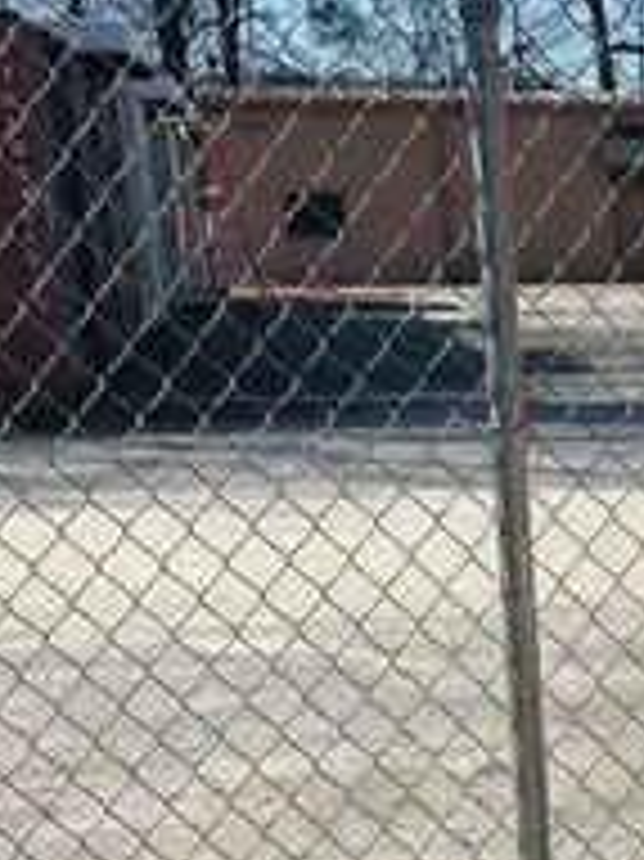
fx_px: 2483
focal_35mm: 100
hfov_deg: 13.4
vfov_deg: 18.7
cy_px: 997
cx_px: 1144
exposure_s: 1/3745
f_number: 1.6
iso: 50
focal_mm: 5.1
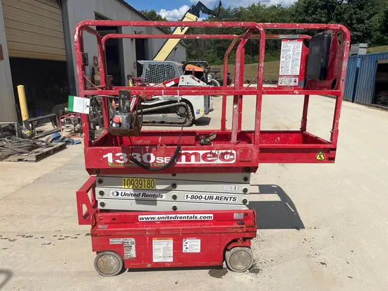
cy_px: 146
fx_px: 292
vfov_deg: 53.1
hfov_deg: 67.3
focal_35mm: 26
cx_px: 194
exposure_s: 1/5848
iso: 50
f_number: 1.6
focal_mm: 5.1
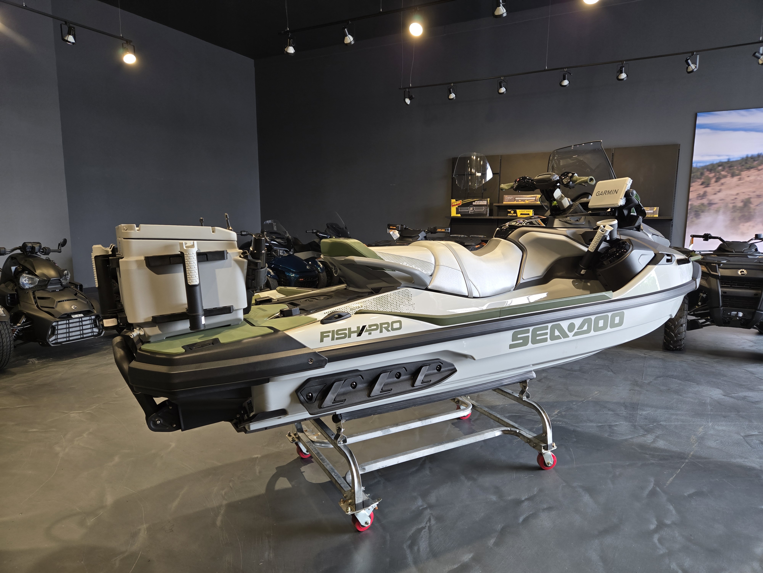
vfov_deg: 58.9
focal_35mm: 23
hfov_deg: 73.9
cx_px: 382
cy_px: 286
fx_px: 507
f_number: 1.8
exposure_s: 1/120
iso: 64
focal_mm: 5.4
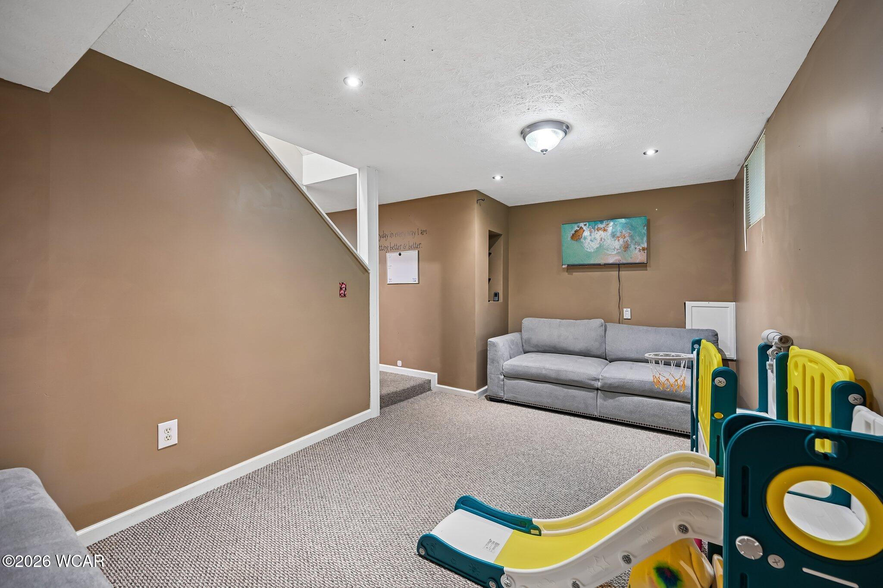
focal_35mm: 14
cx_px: 442
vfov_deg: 81.2
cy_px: 294
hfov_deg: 104.3
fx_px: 343
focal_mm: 14
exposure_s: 1/8
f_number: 4
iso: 400
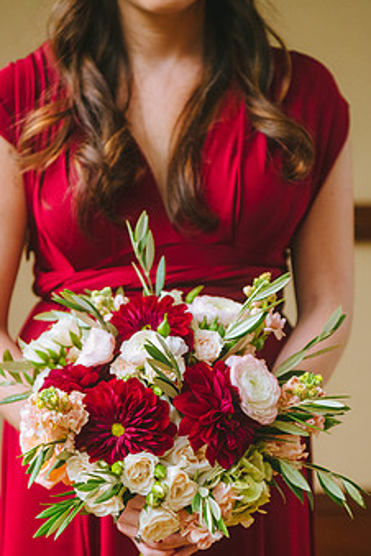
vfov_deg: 21.8
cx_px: 166
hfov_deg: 14.7
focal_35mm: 93
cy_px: 359
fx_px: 1438
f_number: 3.5
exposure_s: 1/80
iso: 1600
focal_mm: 70
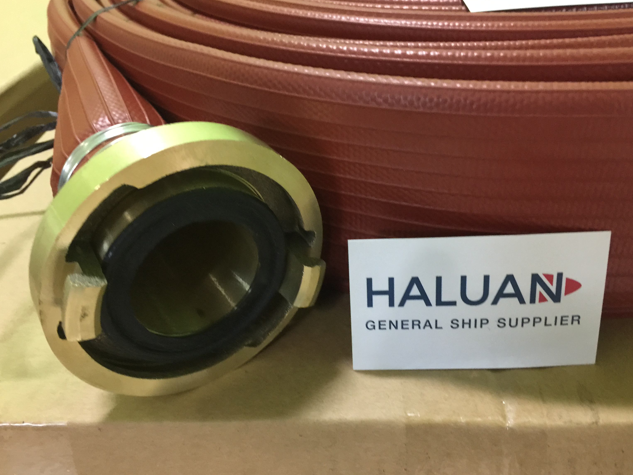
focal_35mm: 31
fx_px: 567
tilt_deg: -35.1
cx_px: 315
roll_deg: +2.4
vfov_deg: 45.4
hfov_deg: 58.3
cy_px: 235
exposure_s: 1/8
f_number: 2.2
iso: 125
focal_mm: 4.15
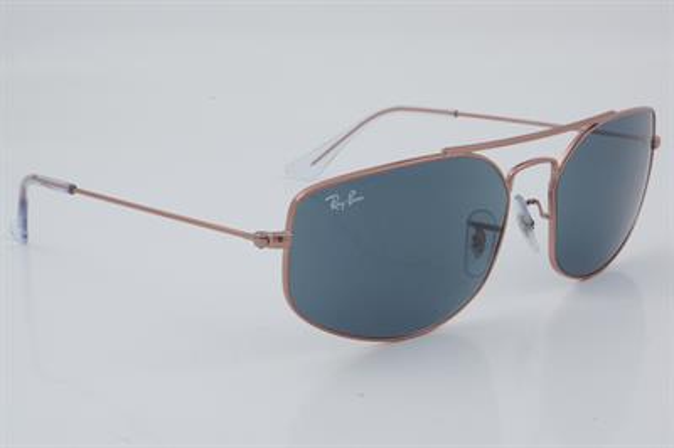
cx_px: 337
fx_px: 1403
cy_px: 224
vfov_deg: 18.2
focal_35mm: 75
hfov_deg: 27.0
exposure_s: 1/4
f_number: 29
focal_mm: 50
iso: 100
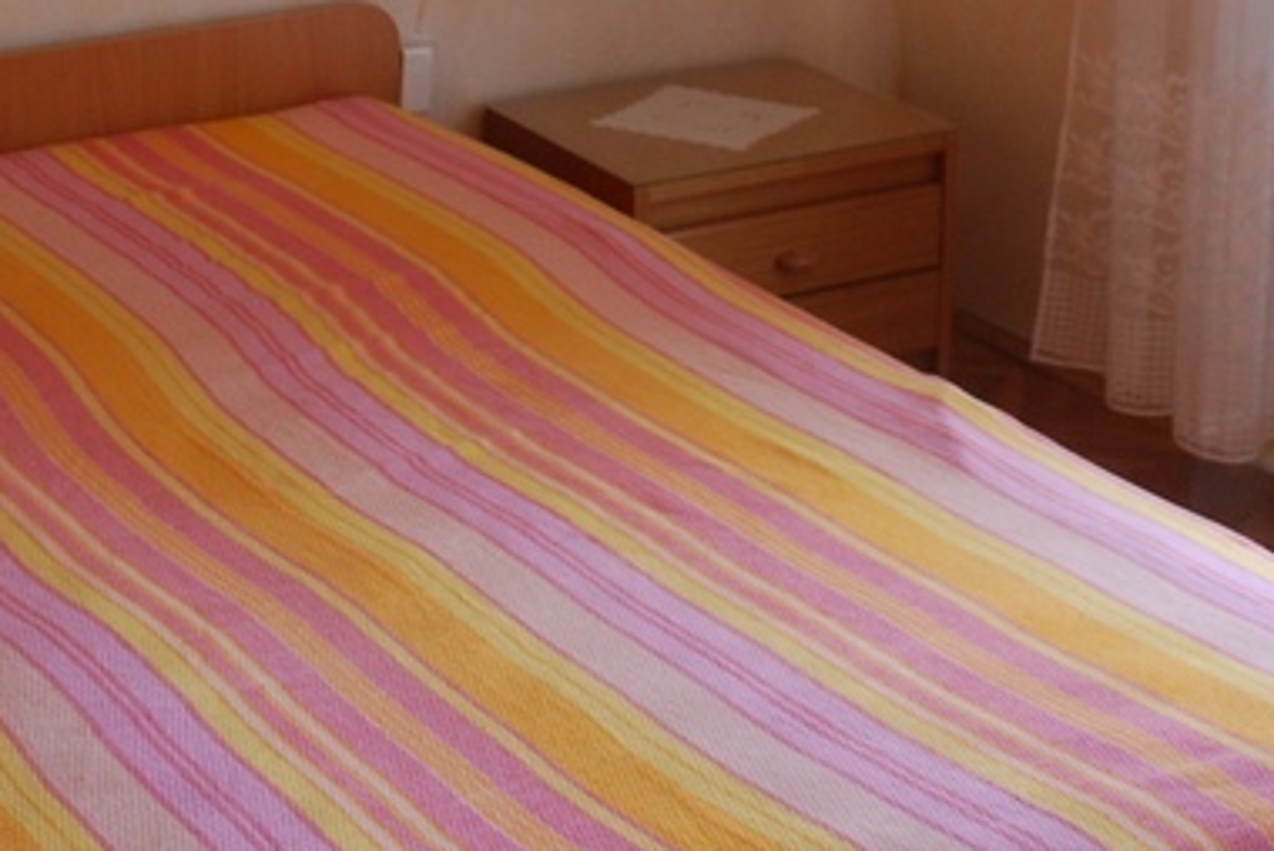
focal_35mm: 85
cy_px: -245
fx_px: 3010
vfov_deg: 15.4
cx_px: 629
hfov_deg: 23.9
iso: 360
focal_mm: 18
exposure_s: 1/25
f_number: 4
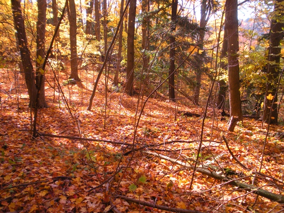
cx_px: 142
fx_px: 295
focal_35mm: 36
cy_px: 106
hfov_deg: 51.4
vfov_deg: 39.7
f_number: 3.5
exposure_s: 1/118
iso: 107
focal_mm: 6.3
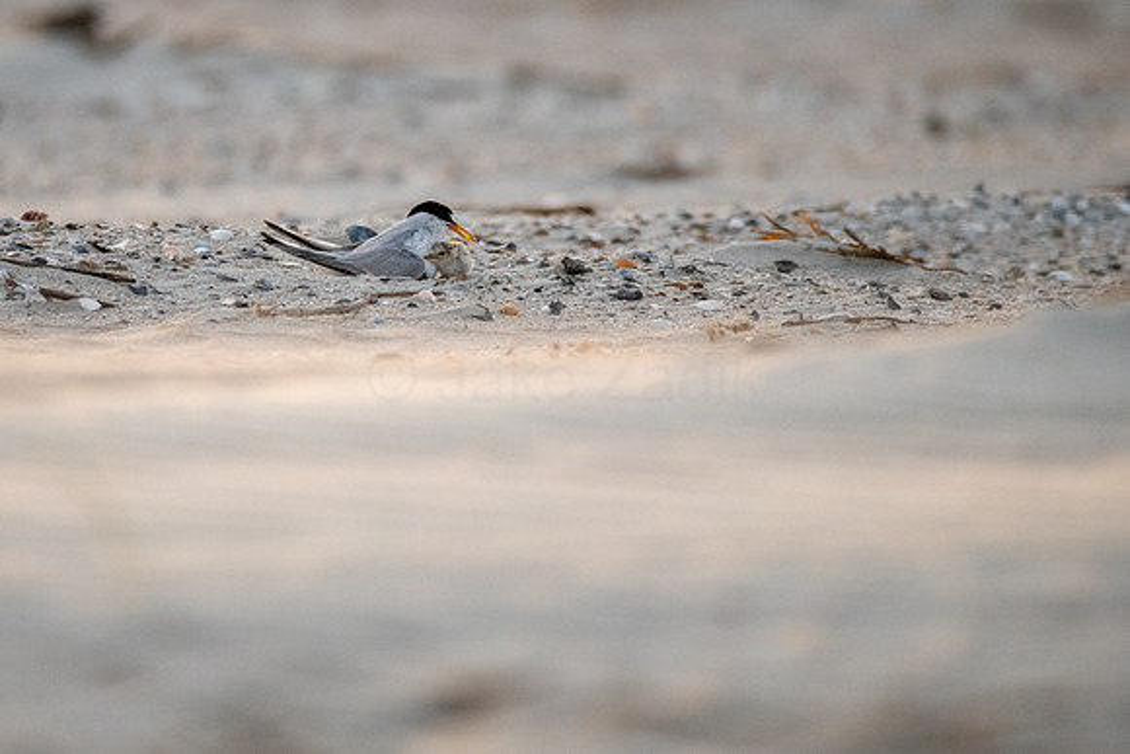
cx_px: 378
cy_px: 224
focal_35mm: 1035
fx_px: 32483
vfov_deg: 1.3
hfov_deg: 2.0
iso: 1250
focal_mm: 600
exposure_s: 1/1000
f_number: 6.3
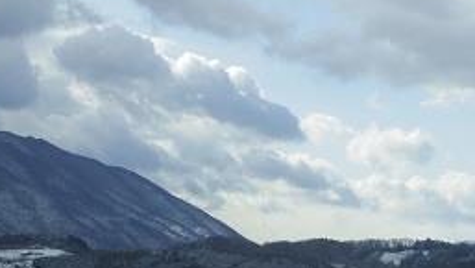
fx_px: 1475
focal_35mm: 117
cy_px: 231
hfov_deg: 18.2
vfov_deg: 10.3
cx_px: 139
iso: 100
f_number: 4
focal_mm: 12.4
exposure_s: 1/160
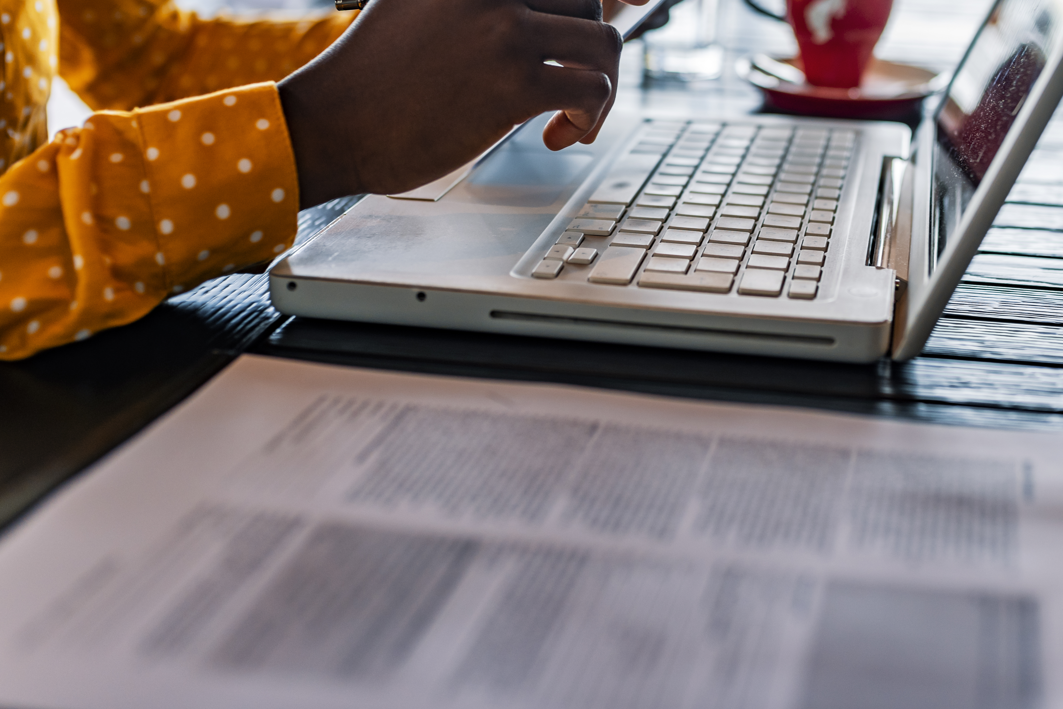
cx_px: 725
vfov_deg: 23.4
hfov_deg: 34.7
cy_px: 133
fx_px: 1684
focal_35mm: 57
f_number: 2.2
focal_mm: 35
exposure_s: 1/125
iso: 200
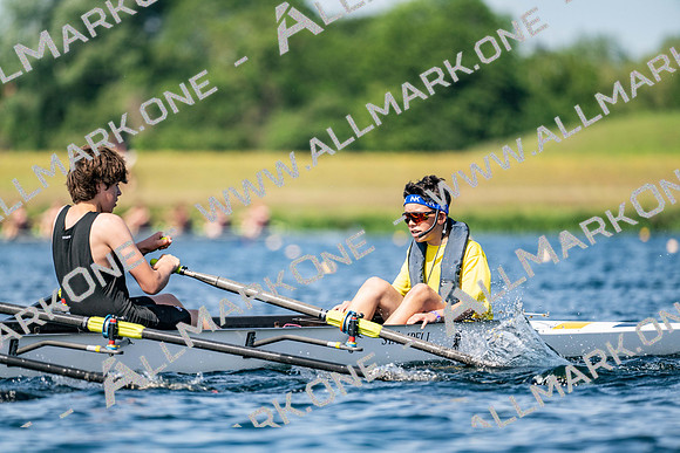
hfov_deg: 5.2
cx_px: 340
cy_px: 226
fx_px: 7557
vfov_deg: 3.4
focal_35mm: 400
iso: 220
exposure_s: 1/2500
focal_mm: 400
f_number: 4.5
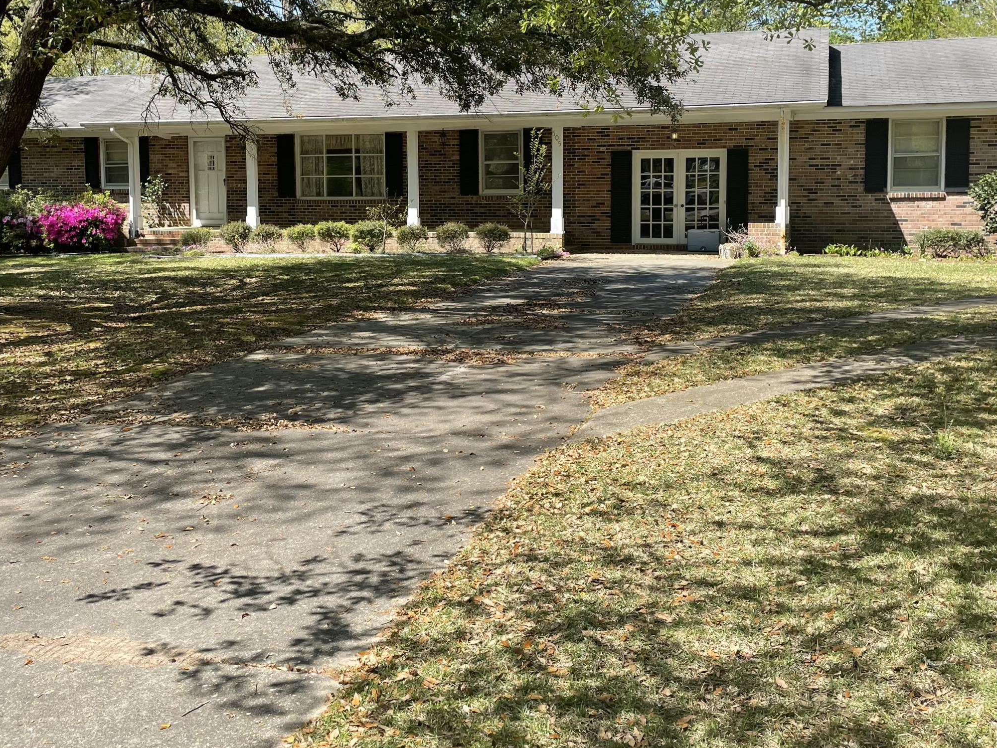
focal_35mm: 39
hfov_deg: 47.8
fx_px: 1123
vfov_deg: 36.6
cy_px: 277
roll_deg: +0.9
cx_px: 459
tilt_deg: -4.9
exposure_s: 1/1335
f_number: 1.6
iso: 32
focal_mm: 4.2
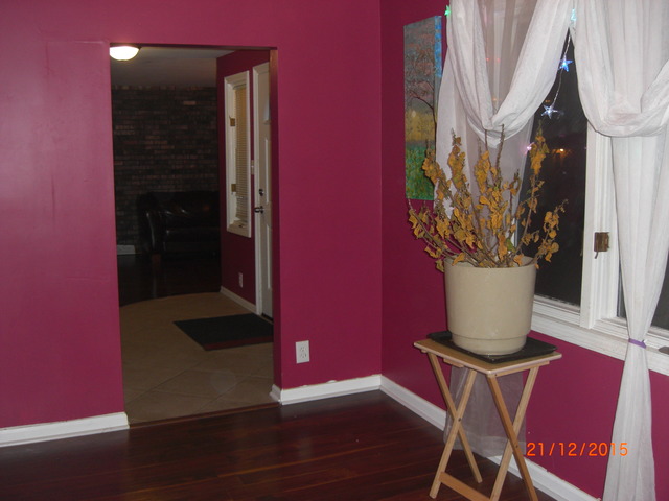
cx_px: 334
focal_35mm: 38
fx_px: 734
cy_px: 250
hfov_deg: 49.0
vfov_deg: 37.7
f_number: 2.8
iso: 200
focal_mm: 7.9
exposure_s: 1/60
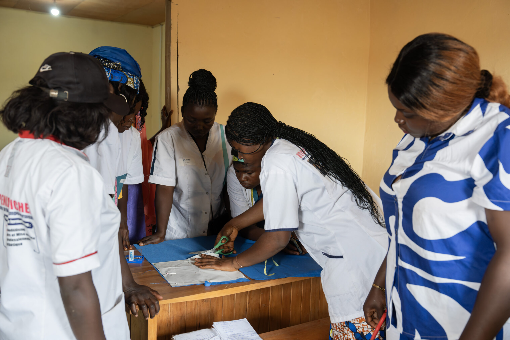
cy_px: 170
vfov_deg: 35.9
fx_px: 524
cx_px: 255
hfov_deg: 51.9
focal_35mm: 37
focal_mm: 37
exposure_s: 1/200
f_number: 4
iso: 1250
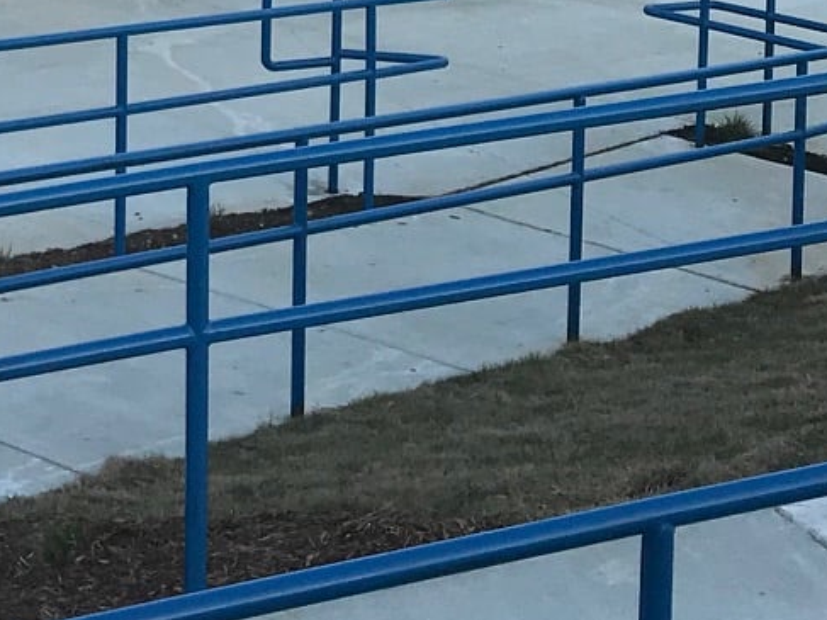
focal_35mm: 116
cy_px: -285
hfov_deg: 16.9
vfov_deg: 12.2
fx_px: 2771
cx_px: 172
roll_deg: -0.5
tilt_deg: -6.0
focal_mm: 3.99
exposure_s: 1/766
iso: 20
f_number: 1.8
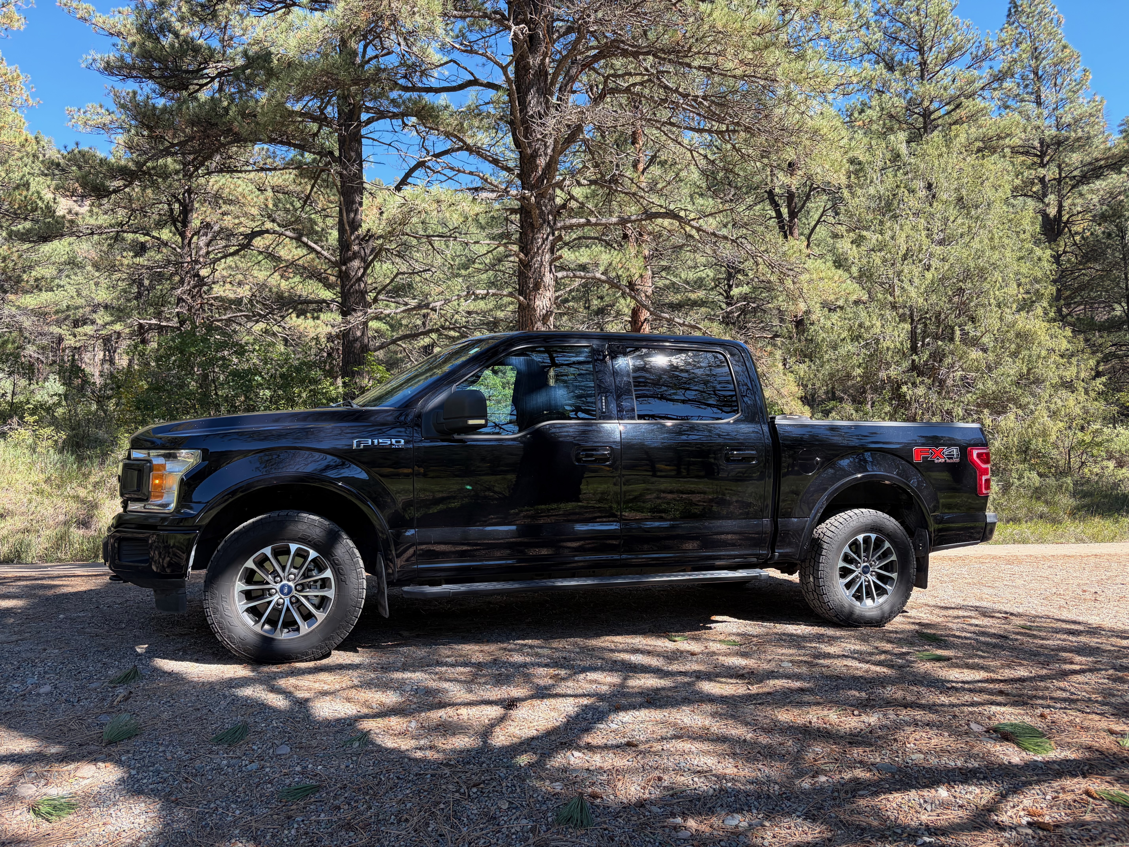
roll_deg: +1.6
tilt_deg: +5.7
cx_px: 564
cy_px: 424
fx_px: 848
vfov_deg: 53.1
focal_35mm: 26
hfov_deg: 67.3
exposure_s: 1/607
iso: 50
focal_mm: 5.96
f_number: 1.6
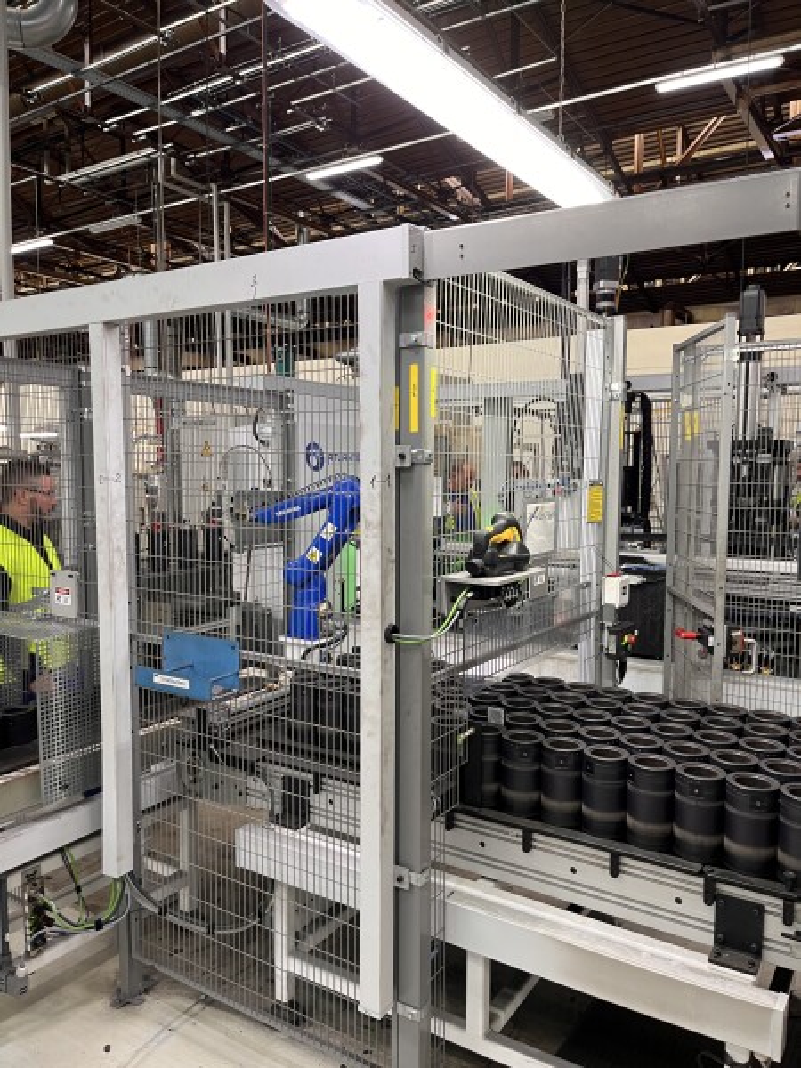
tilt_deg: -5.1
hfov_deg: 53.1
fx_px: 802
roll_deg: +0.5
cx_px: 400
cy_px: 534
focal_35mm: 26
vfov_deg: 67.3
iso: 80
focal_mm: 5.1
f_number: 1.6
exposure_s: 1/50
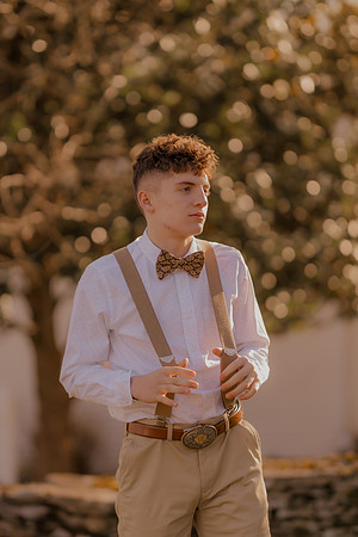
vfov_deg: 16.1
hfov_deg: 10.8
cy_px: 268
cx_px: 179
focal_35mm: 127
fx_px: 1894
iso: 200
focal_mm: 85
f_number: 1.4
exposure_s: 1/2500
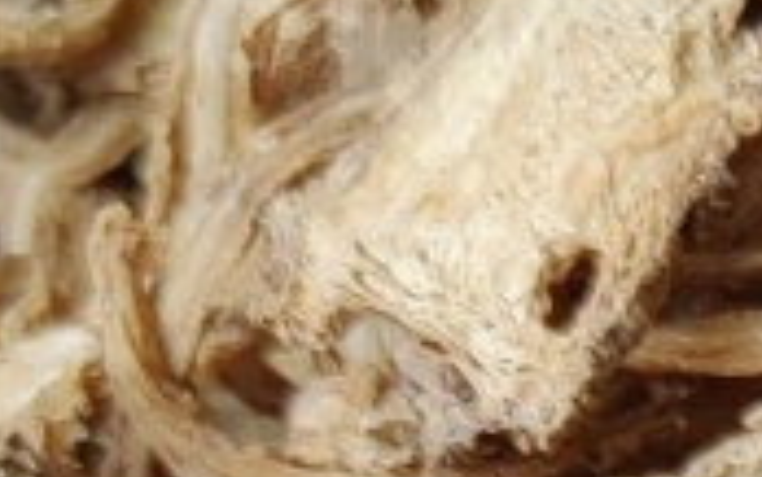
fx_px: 3637
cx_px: 1432
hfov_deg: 11.1
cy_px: 1403
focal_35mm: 175
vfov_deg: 6.8
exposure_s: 1/100
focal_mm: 5.52
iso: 80
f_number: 1.9
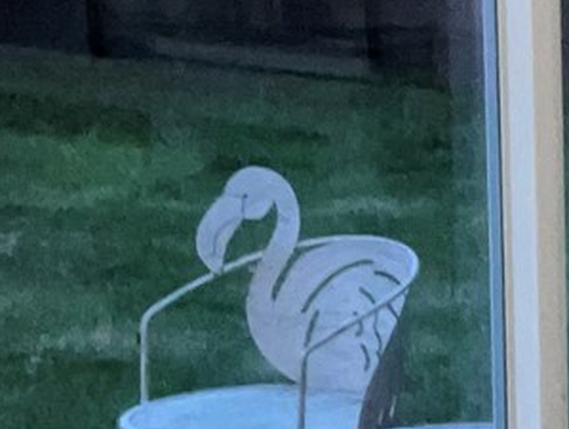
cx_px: 1102
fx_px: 2551
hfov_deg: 11.6
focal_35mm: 155
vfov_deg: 9.5
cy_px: 429
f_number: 1.8
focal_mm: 3
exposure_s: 1/16
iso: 160
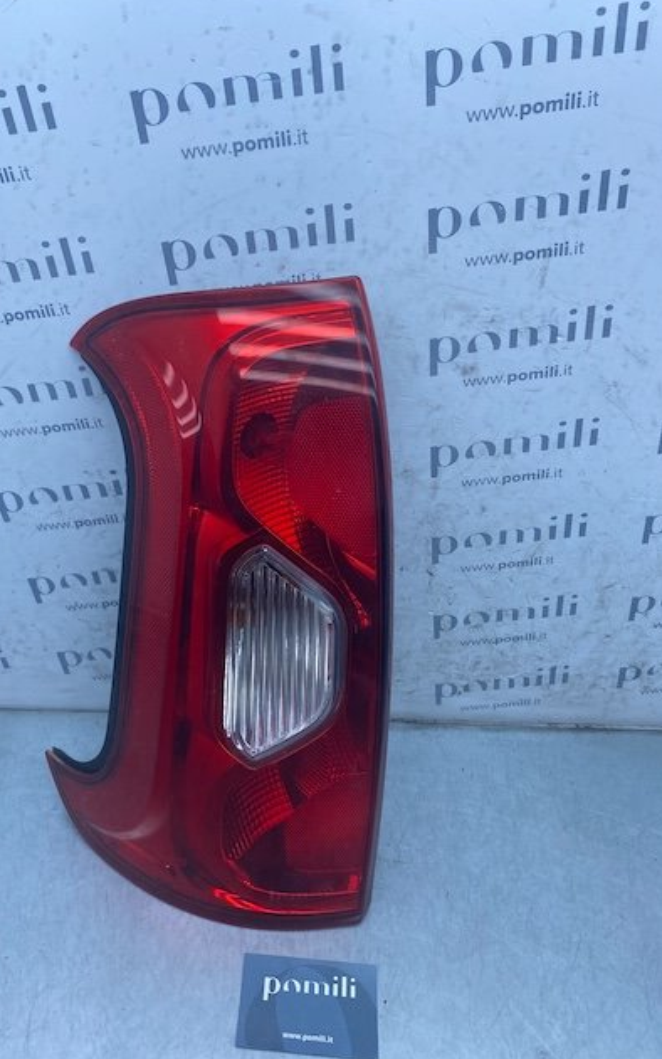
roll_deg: -4.2
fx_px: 808
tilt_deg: -37.5
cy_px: 526
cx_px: 281
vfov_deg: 66.5
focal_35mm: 28
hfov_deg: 44.4
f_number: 1.8
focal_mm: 4.25
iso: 32
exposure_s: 1/949
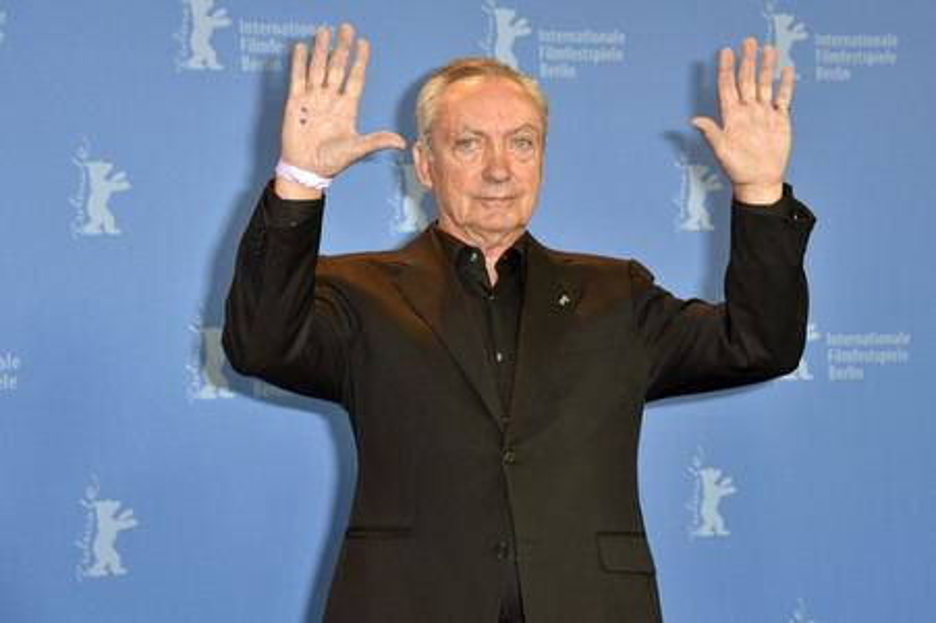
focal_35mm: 90
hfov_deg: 22.6
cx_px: 468
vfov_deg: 15.2
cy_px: 312
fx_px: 2338
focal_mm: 90
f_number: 5.6
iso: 640
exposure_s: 1/125
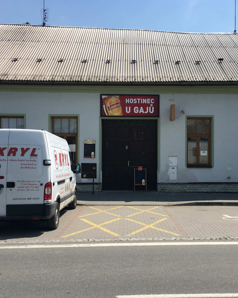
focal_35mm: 38
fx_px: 335
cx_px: 148
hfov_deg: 38.9
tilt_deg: +0.9
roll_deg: -1.2
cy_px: 149
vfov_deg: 47.9
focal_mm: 4.15
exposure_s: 1/1832
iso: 25
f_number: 2.2
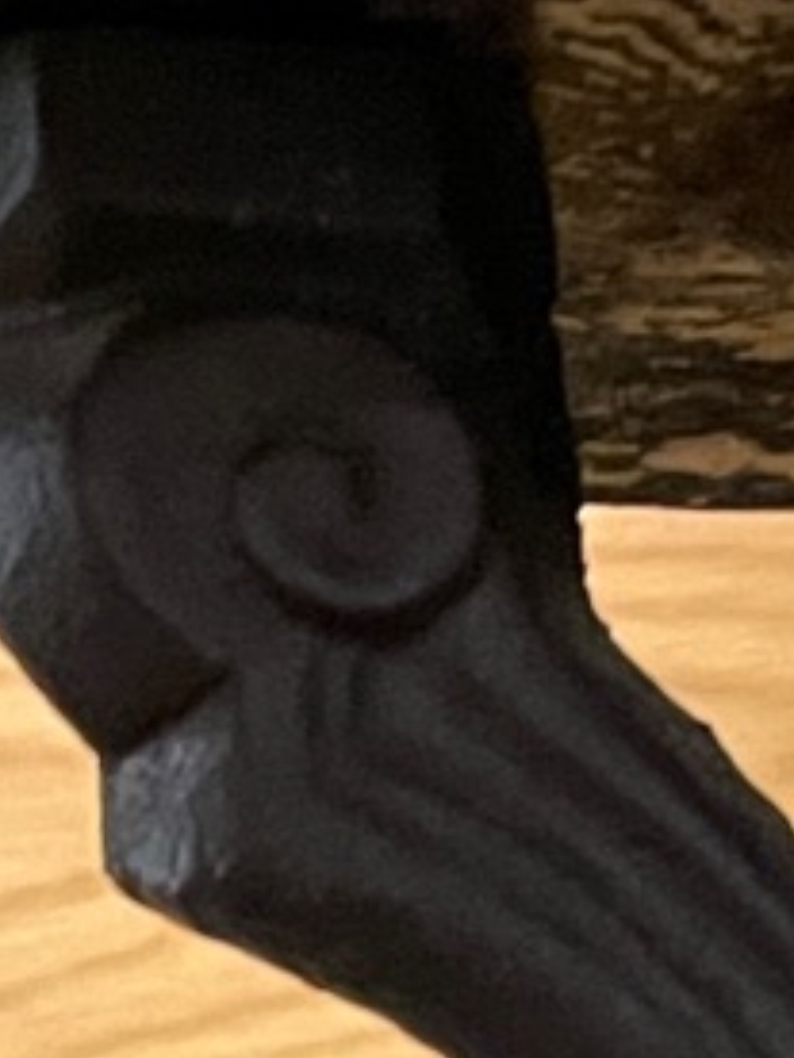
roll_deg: +3.7
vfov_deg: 8.9
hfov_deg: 7.4
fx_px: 5903
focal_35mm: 193
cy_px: 2793
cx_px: 1561
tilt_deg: -7.8
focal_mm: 5.1
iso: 500
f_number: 1.6
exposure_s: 1/50
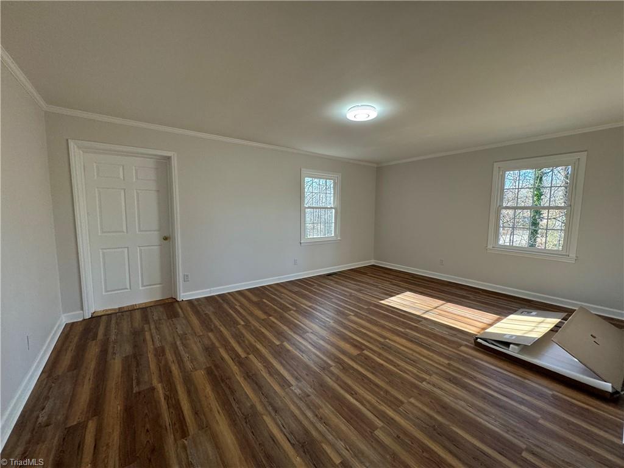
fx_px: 252
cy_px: 234
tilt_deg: -6.0
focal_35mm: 14
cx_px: 312
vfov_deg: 85.7
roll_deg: -0.7
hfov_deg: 102.1
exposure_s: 1/120
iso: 200
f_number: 2.2
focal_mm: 2.22
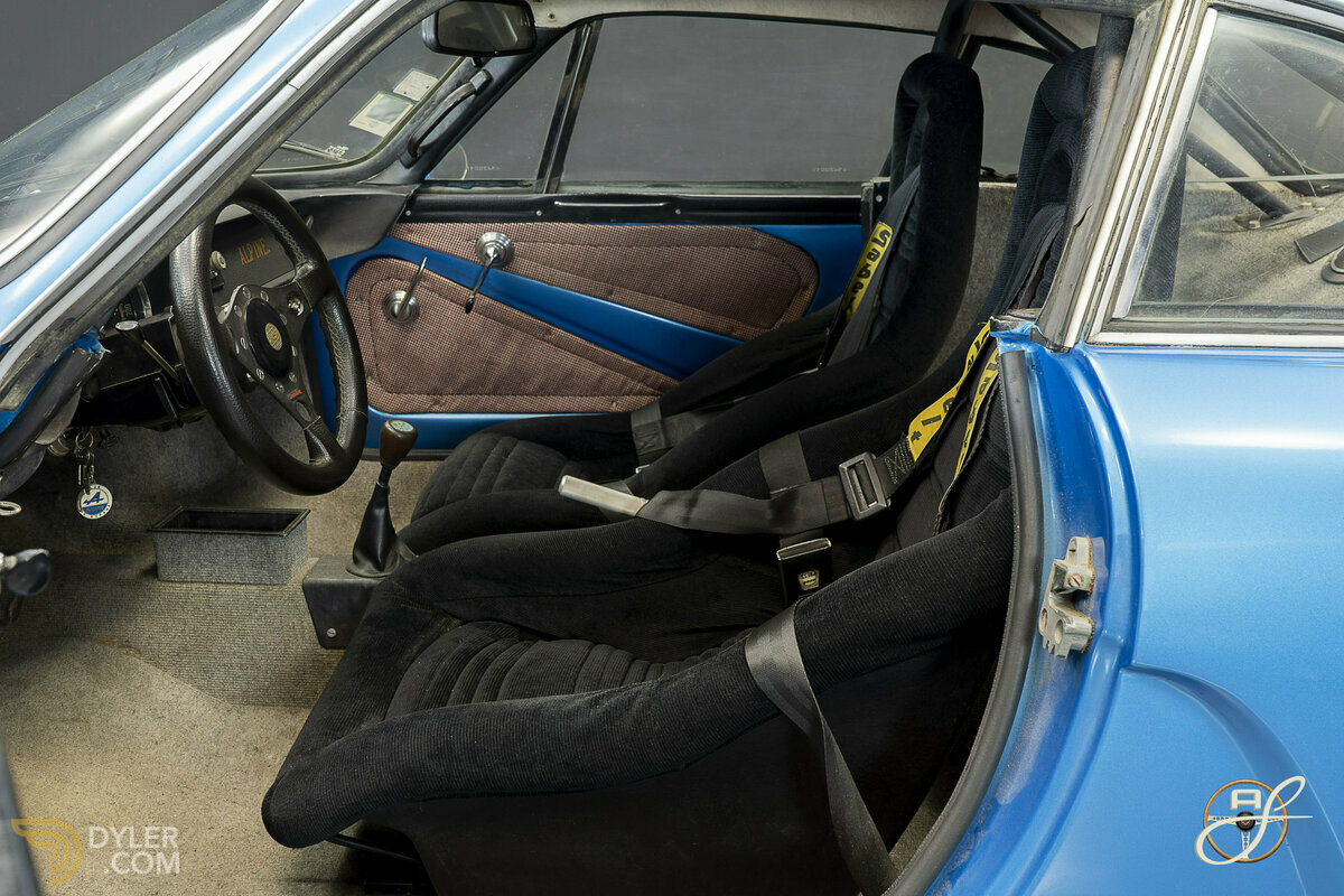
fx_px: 1307
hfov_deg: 54.4
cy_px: 448
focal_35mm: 35
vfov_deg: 37.9
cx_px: 672
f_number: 9
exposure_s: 2.5
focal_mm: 35
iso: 250
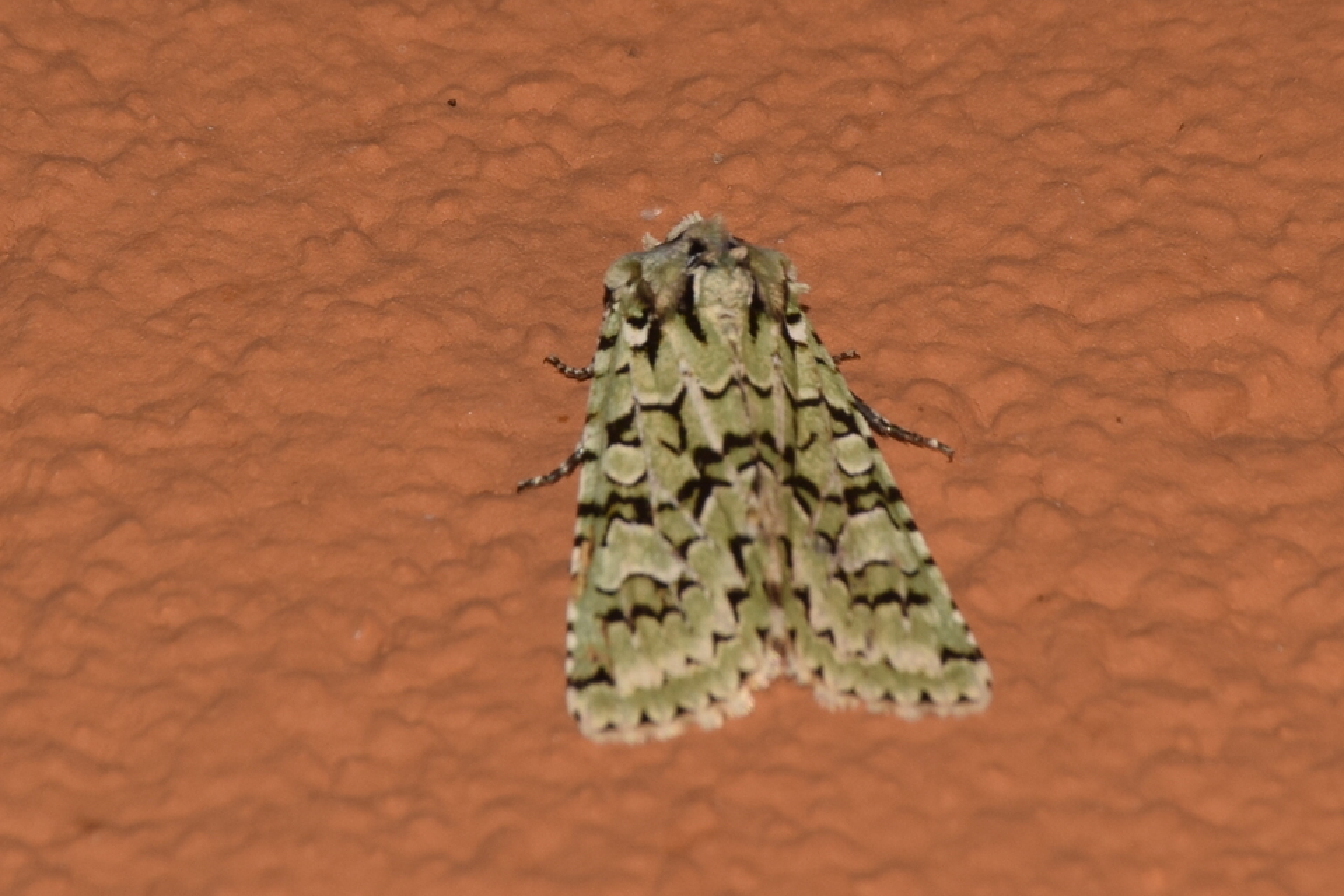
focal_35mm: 210
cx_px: 672
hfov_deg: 9.8
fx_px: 7839
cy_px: 448
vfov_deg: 6.5
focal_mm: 140
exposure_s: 1/160
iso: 100
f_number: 13
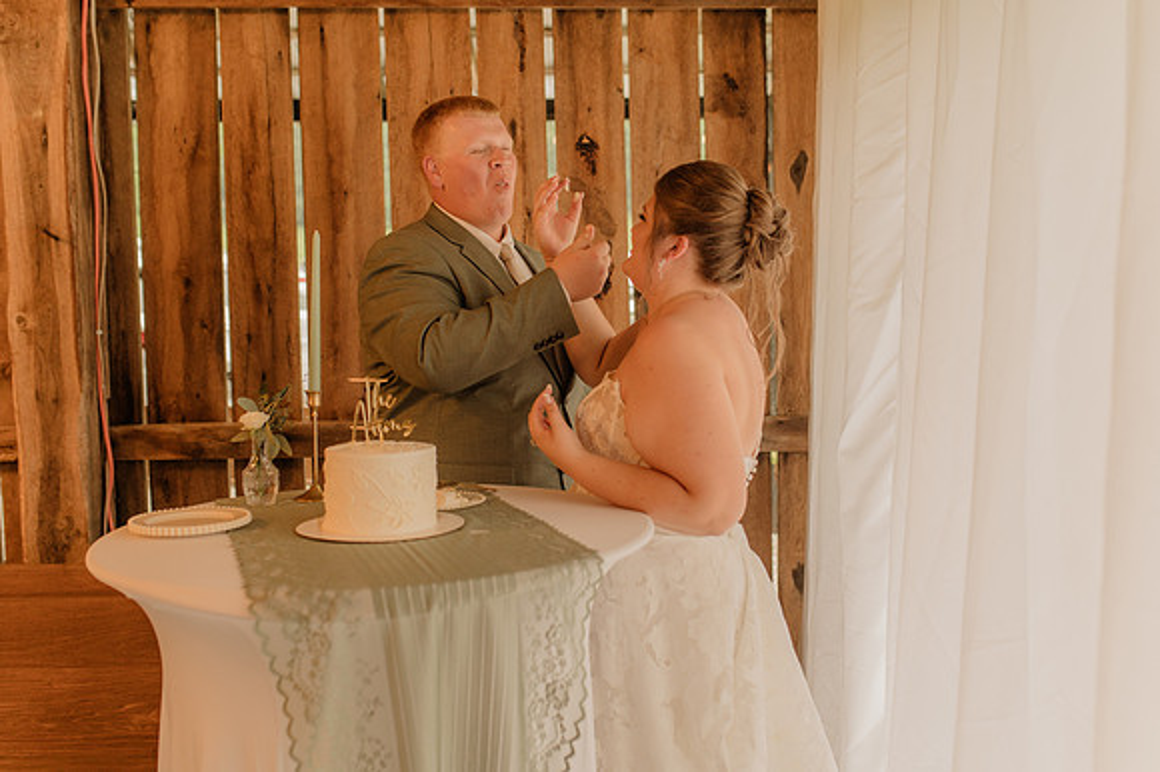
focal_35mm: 39
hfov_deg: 49.3
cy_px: 355
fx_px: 1261
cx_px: 641
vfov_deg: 34.0
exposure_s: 1/200
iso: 640
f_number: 2.5
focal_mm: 35
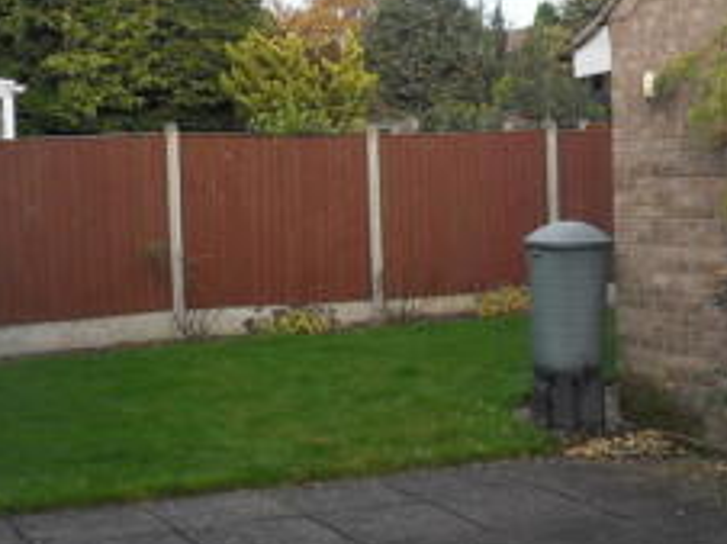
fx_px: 1301
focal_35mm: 62
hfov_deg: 31.2
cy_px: 214
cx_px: 391
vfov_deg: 23.6
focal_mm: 4.2
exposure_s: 1/125
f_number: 3.3
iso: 80
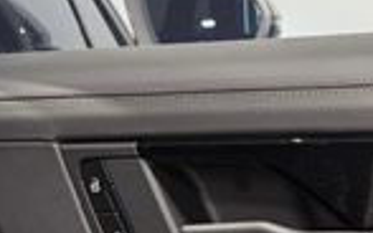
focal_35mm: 111
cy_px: 496
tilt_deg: -23.9
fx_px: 1129
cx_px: 601
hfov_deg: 16.6
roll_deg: -2.1
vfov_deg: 10.6
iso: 125
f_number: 1.78
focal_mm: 6.76
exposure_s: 1/60
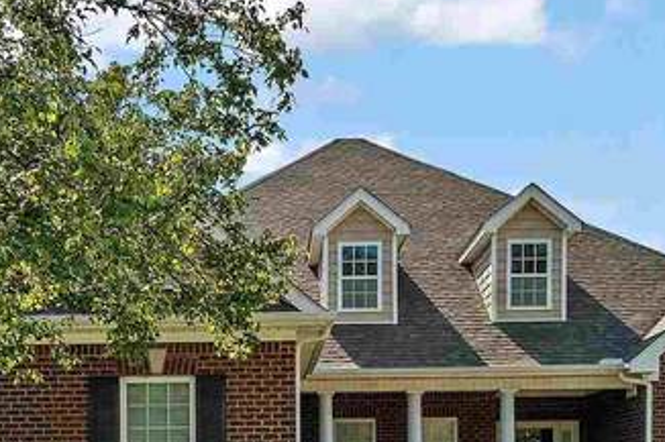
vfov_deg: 24.3
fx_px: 942
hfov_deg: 38.4
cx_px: 214
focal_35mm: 51
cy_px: 510
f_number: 9
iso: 100
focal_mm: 13
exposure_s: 1/100
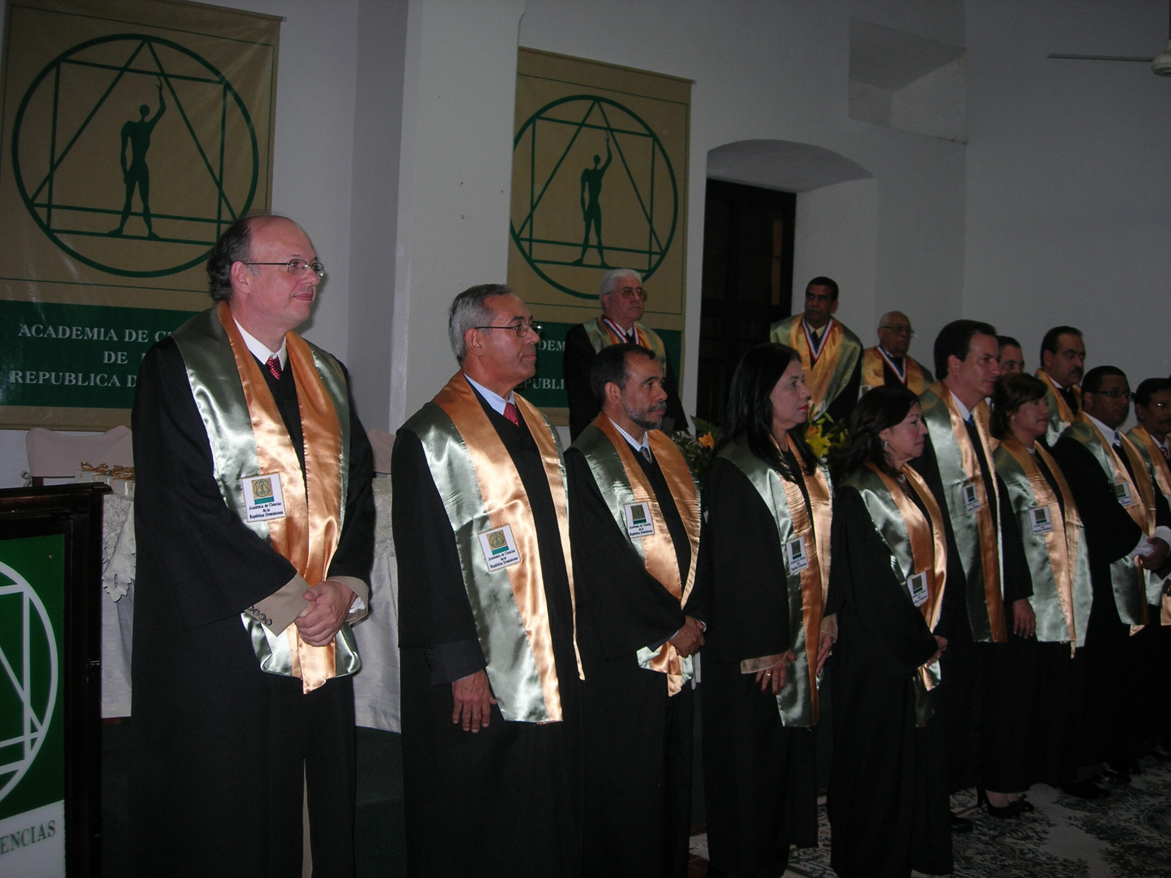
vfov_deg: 37.7
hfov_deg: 49.0
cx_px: 586
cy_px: 439
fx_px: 1285
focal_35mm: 38
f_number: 2.8
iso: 64
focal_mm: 7.8
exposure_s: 1/60.1
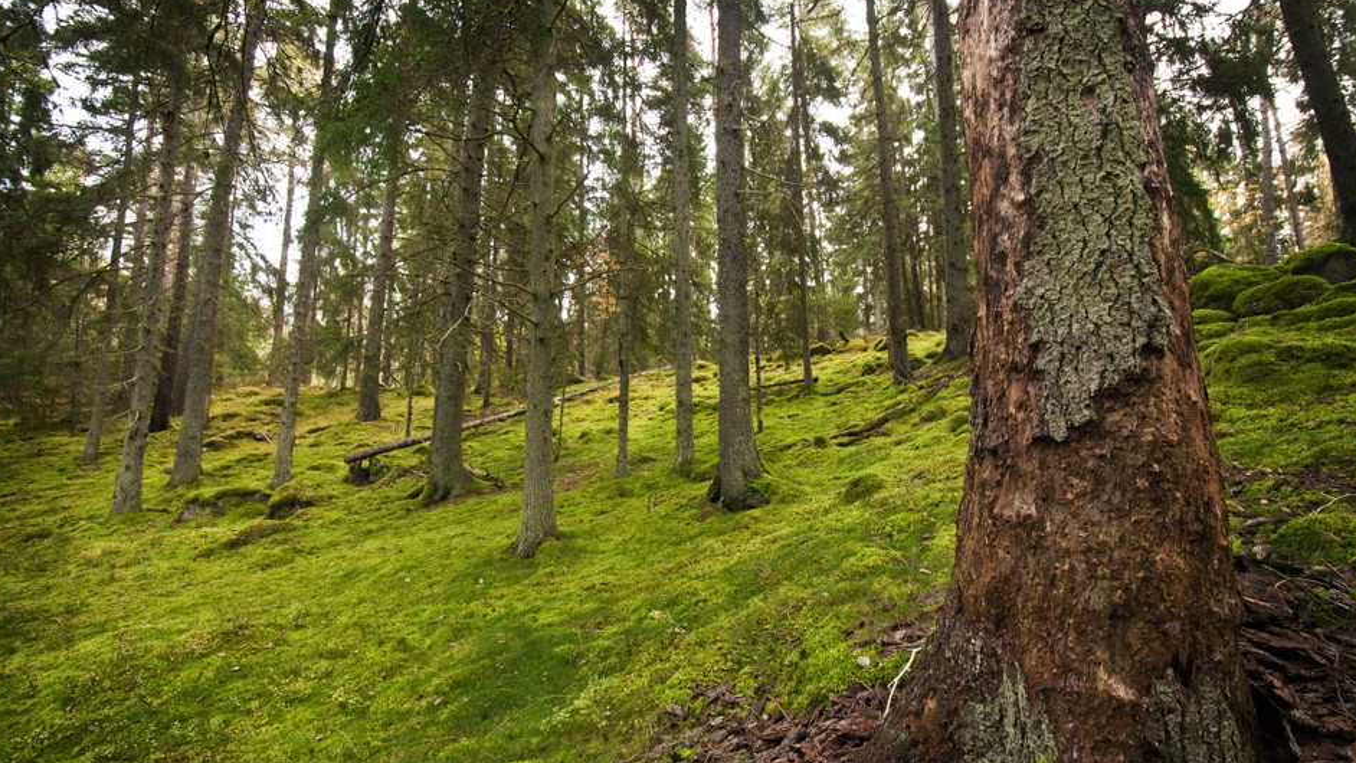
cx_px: 678
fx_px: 575
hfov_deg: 99.4
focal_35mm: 16
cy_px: 396
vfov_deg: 67.1
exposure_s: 1/60
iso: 2000
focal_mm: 10
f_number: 9
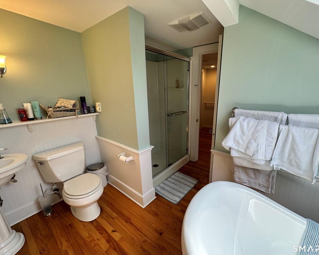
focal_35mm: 15
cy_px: 128
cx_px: 174
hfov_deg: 96.5
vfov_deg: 84.0
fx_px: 142
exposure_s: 1/120
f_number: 2.2
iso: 64
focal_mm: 2.22
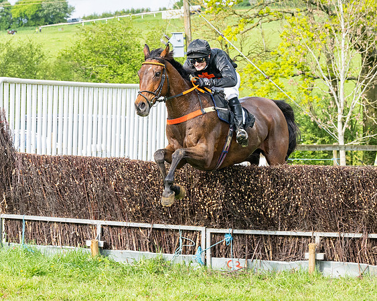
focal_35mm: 193
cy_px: 128
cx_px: 207
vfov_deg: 8.0
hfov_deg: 10.0
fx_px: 2148
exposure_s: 1/1000
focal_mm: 70
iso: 400
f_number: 5.6
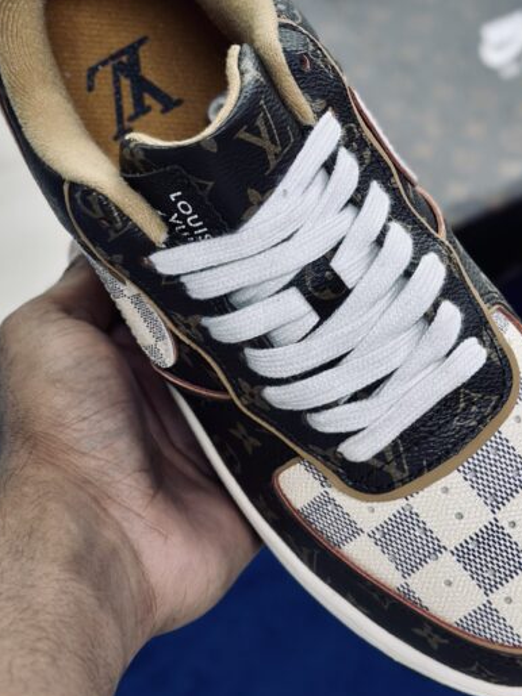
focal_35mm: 87
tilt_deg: -54.2
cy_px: 284
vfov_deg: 22.5
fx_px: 1750
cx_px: 322
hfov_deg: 16.9
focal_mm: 6.86
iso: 64
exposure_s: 1/100
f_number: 1.78
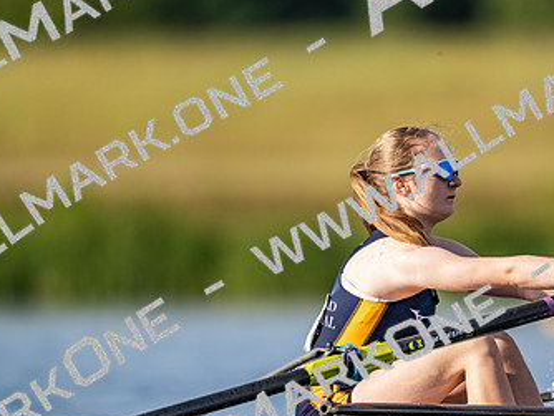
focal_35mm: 1002
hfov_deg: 2.0
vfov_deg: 1.5
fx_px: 16048
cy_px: 279
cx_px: 456
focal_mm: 600
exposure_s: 1/2500
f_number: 4
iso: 220
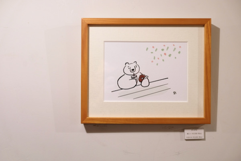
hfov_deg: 41.9
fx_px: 315
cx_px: 120
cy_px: 80
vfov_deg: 28.6
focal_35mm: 47
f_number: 3.6
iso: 200
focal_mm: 31.5
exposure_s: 1/15
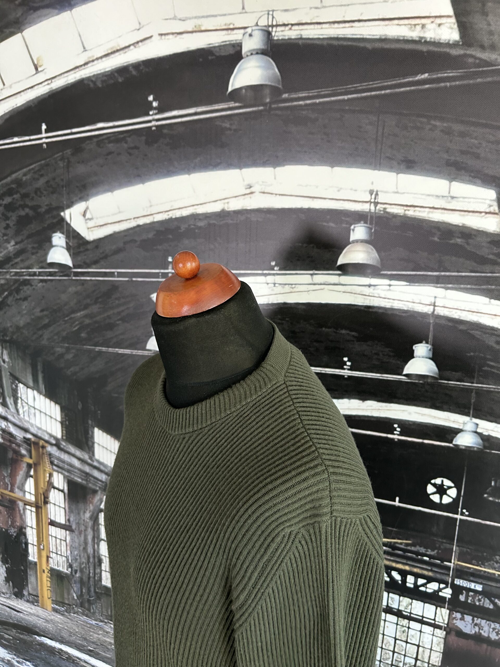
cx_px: 250
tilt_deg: -13.3
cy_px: 334
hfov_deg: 53.1
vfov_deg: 67.3
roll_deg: -2.1
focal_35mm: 26
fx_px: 501
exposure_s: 1/60
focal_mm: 5.7
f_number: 1.5
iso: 200
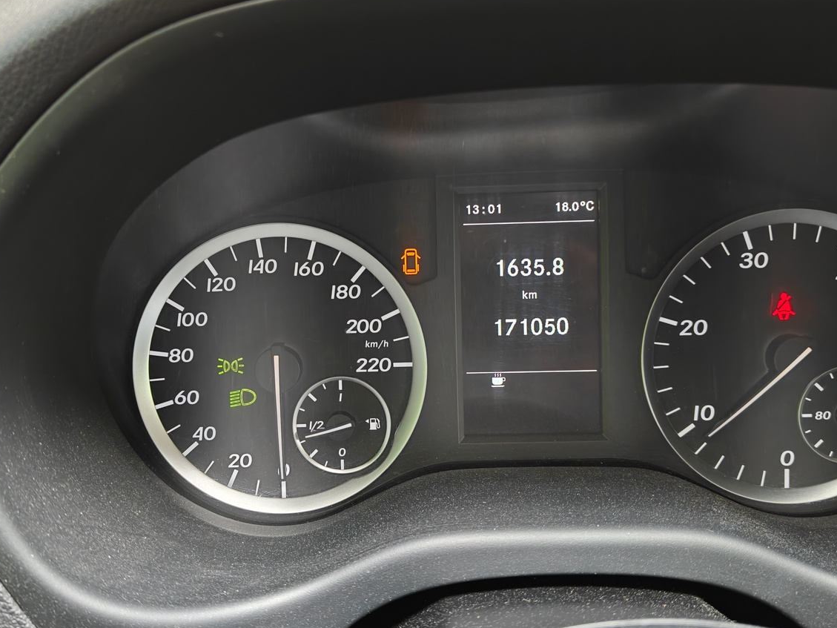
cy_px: 305
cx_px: 381
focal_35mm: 34
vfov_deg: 41.8
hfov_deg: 53.9
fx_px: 822
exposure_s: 1/100
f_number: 1.8
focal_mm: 5.59
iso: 320
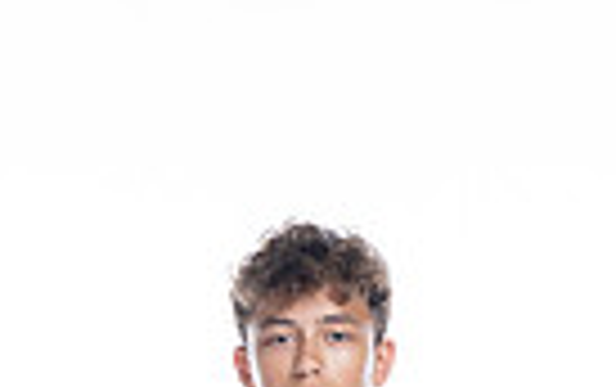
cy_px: 999
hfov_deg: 10.1
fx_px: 3479
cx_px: 270
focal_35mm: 207
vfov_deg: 6.0
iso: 400
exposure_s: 1/250
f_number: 5.6
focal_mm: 62
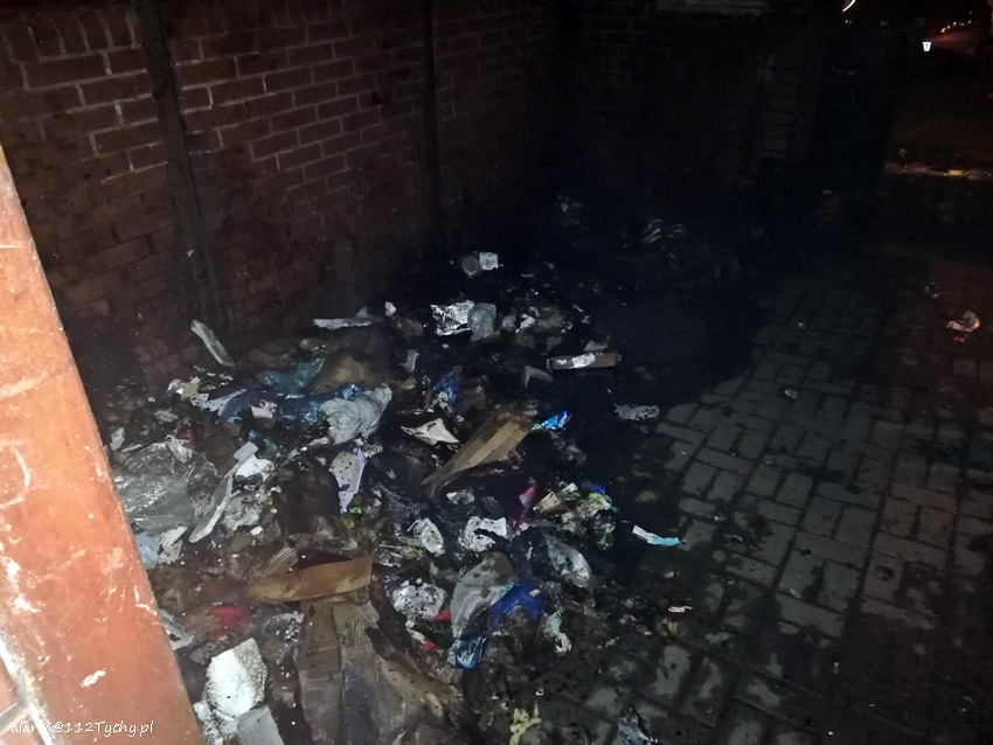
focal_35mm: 26
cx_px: 496
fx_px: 746
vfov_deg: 53.1
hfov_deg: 67.3
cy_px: 372
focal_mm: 3.81
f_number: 2.2
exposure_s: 1/12.5
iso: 2000
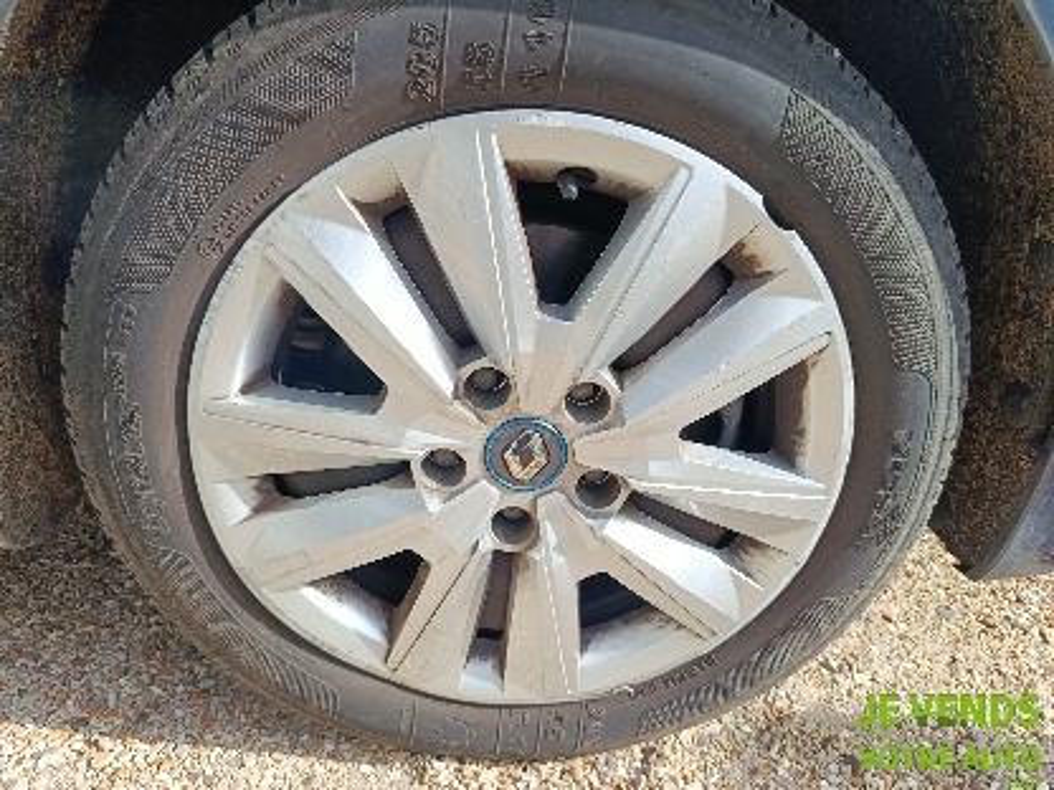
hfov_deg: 71.6
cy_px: 395
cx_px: 527
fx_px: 731
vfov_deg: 56.8
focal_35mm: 24
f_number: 1.7
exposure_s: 1/169
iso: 50
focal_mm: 5.24
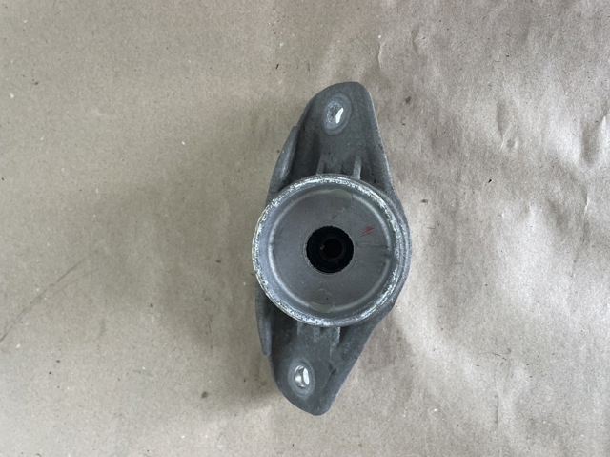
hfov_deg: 67.3
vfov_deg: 53.0
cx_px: 305
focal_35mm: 26
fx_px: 458
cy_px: 228
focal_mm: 4.2
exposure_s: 1/104
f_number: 1.6
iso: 125
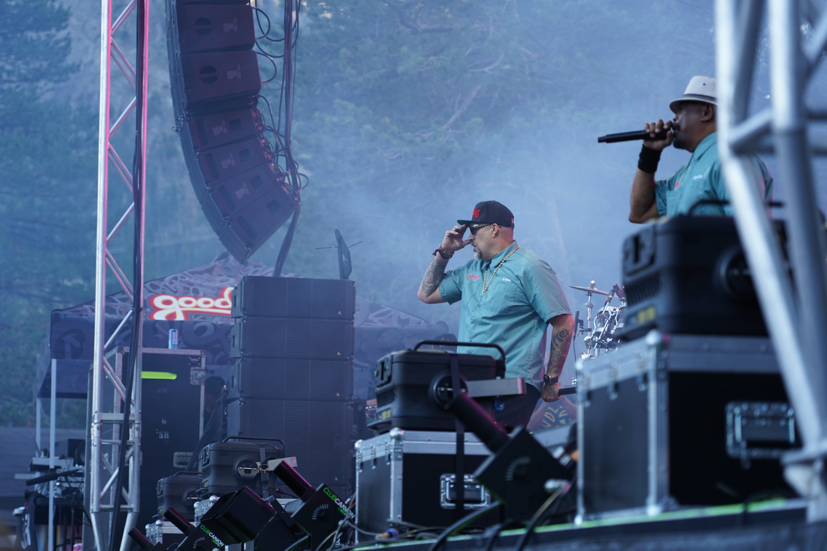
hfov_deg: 19.5
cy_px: 276
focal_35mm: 105
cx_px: 414
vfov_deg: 13.0
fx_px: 2412
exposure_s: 1/160
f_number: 4
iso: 320
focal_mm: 105
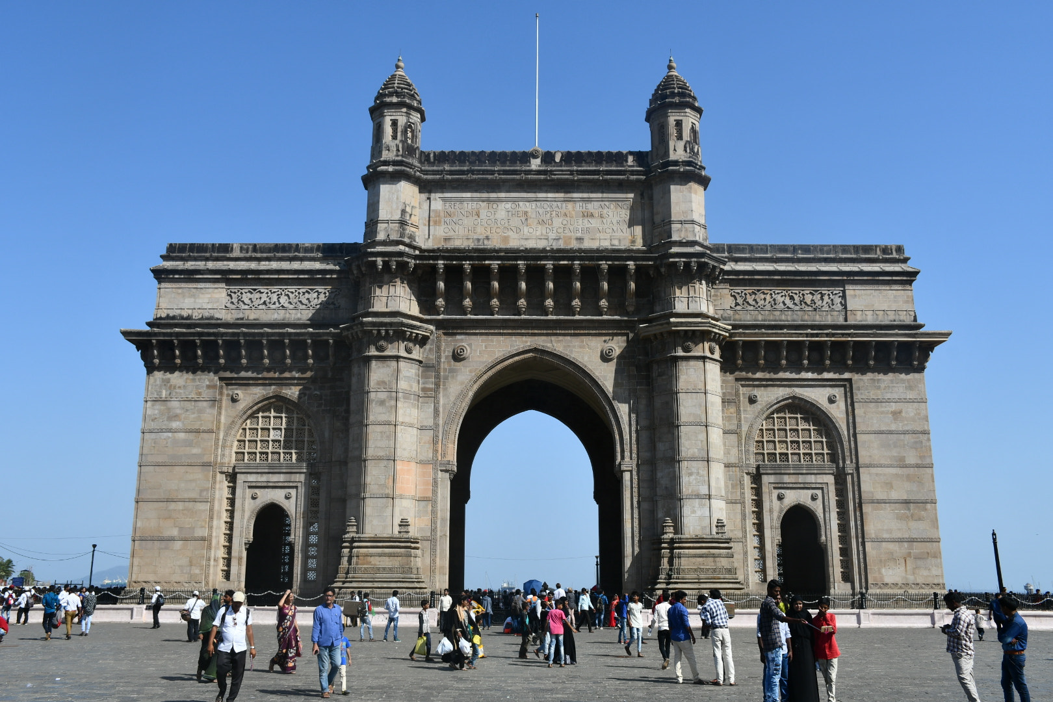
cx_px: 526
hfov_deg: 57.2
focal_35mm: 33
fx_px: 965
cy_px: 351
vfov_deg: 40.0
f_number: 9
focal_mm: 22
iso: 100
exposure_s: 1/320
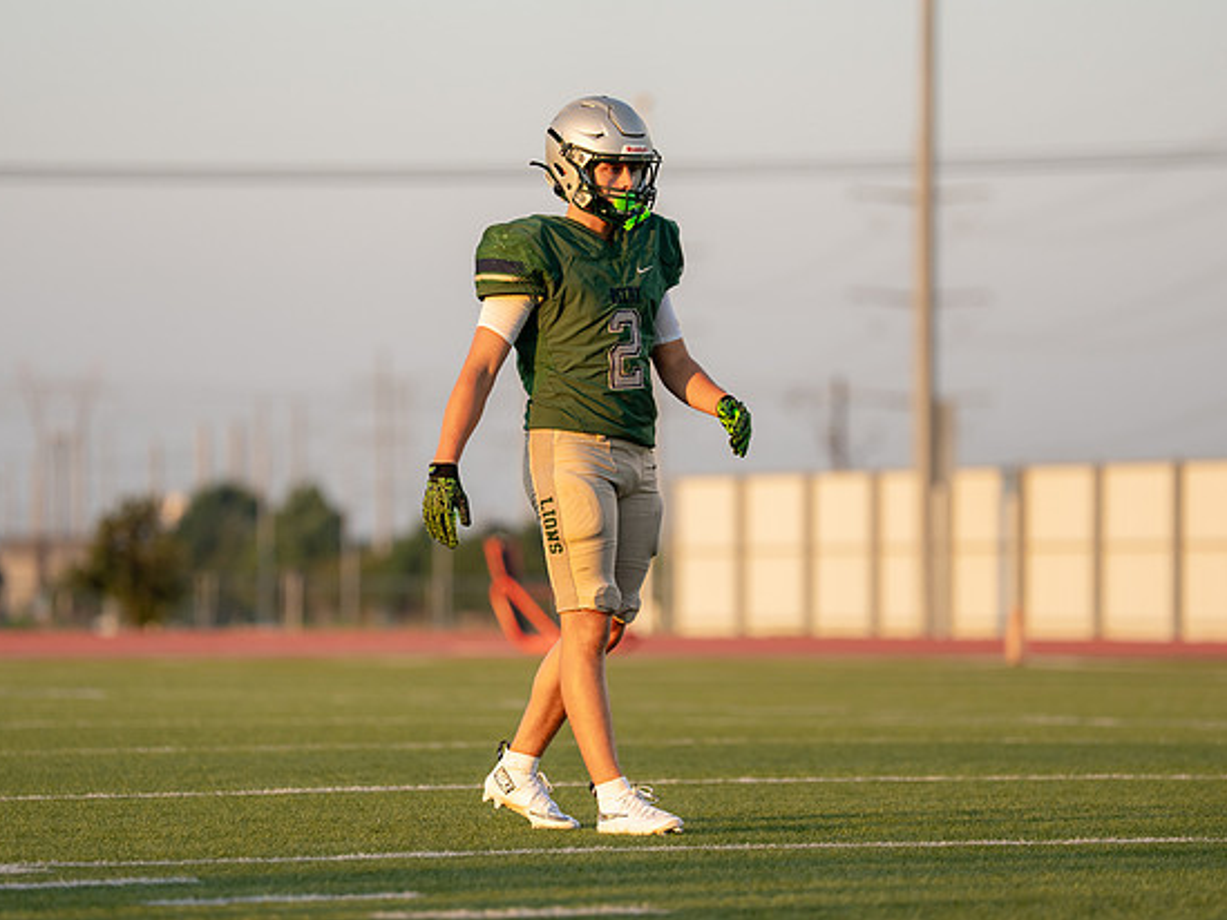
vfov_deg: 6.3
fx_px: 8403
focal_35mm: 237
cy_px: 497
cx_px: 622
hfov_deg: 8.4
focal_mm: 173
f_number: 2.8
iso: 320
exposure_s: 1/1600
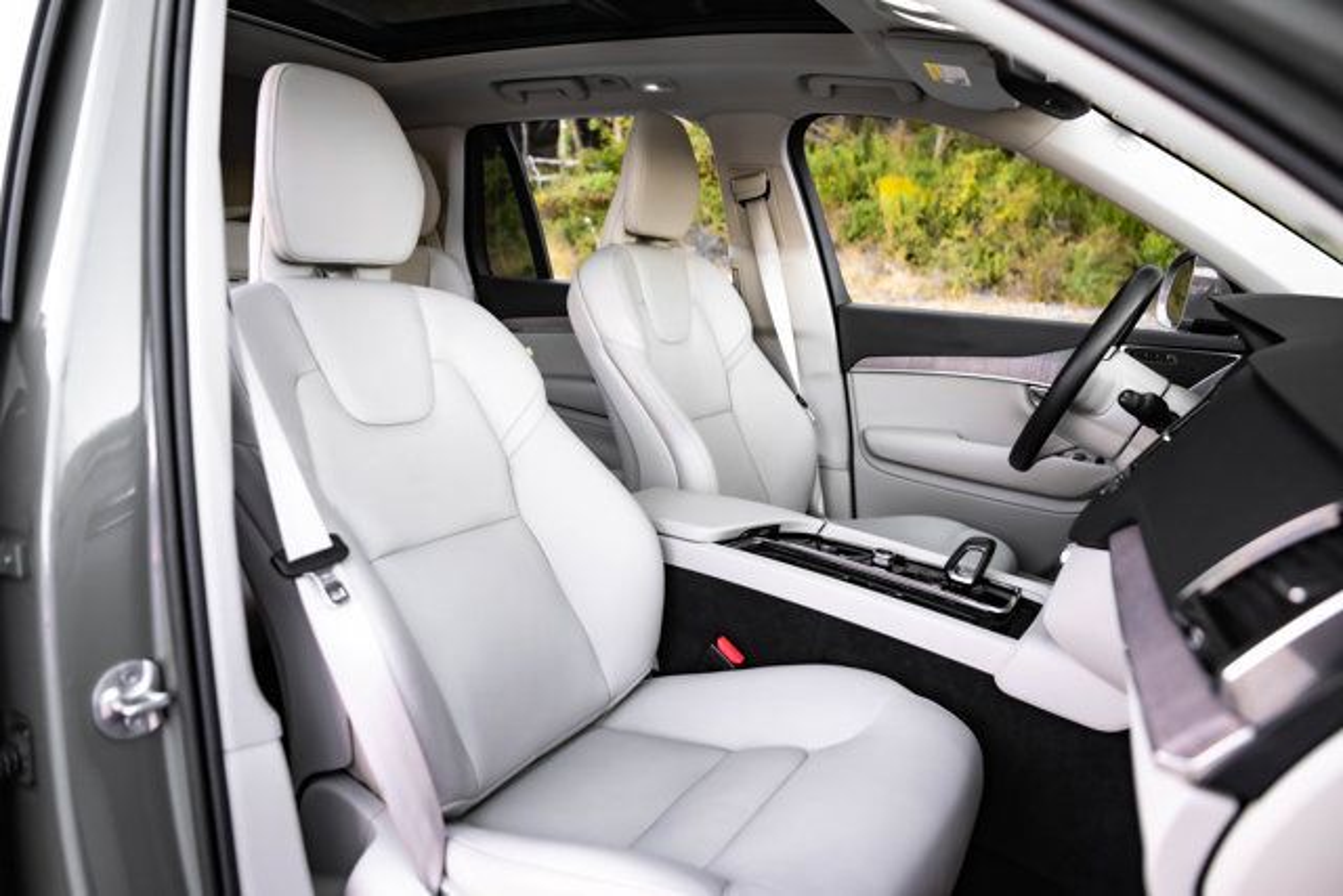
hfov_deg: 73.7
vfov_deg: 53.2
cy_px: 448
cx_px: 672
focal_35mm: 24
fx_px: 895
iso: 640
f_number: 2.8
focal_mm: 24
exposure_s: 1/250
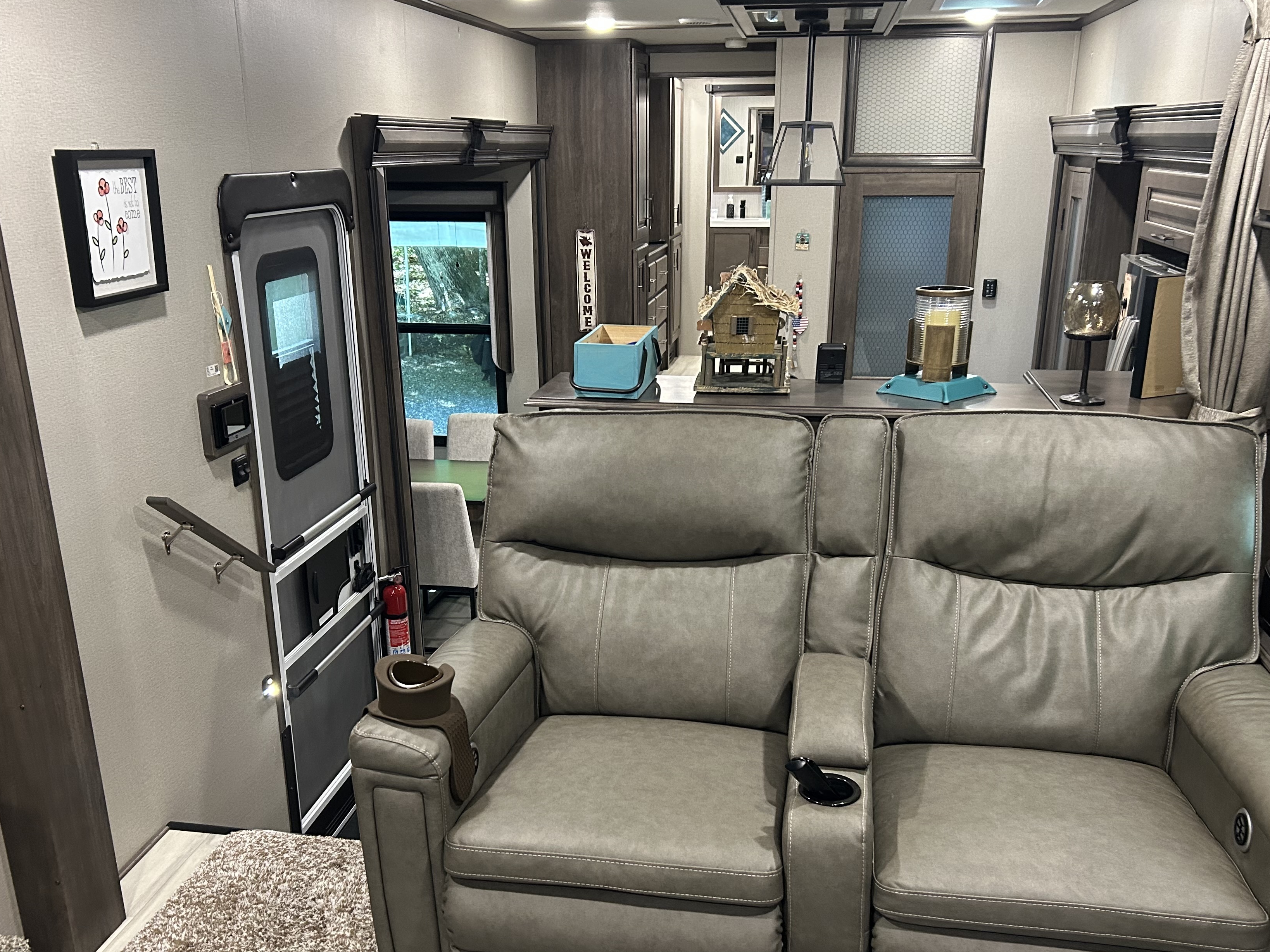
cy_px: 557
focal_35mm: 32
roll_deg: +1.2
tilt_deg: -18.5
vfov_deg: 44.0
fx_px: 1174
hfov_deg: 56.8
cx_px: 647
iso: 400
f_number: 1.5
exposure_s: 1/60
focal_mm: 5.7
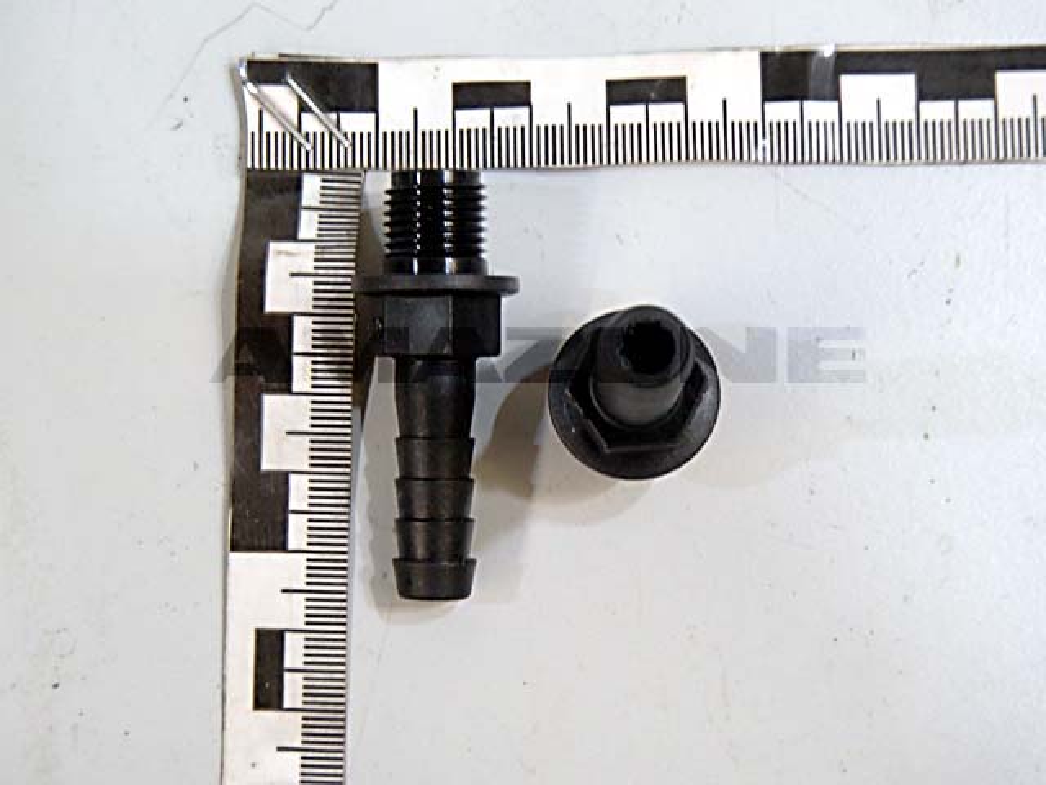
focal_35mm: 78
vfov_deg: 18.9
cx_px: 523
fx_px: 2357
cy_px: 392
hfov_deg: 25.0
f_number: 5.9
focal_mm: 14
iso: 400
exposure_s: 1/13
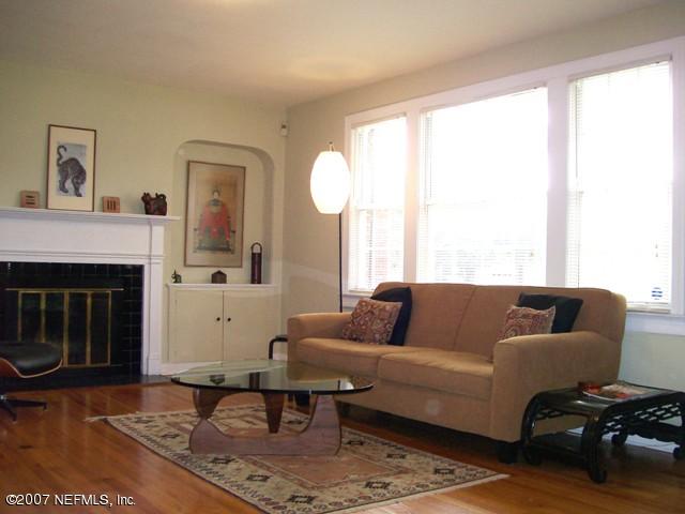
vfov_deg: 39.7
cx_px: 342
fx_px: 712
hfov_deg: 51.4
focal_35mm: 36
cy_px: 257
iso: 140
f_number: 2.7
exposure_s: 1/64
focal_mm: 6
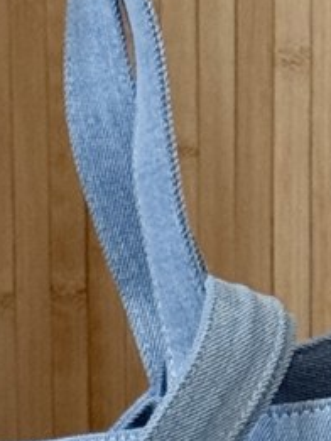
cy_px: 945
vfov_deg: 5.3
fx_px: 4688
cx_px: -12
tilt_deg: -14.2
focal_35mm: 368
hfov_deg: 4.0
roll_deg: +0.3
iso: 64
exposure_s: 1/122
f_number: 1.78
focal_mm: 6.76
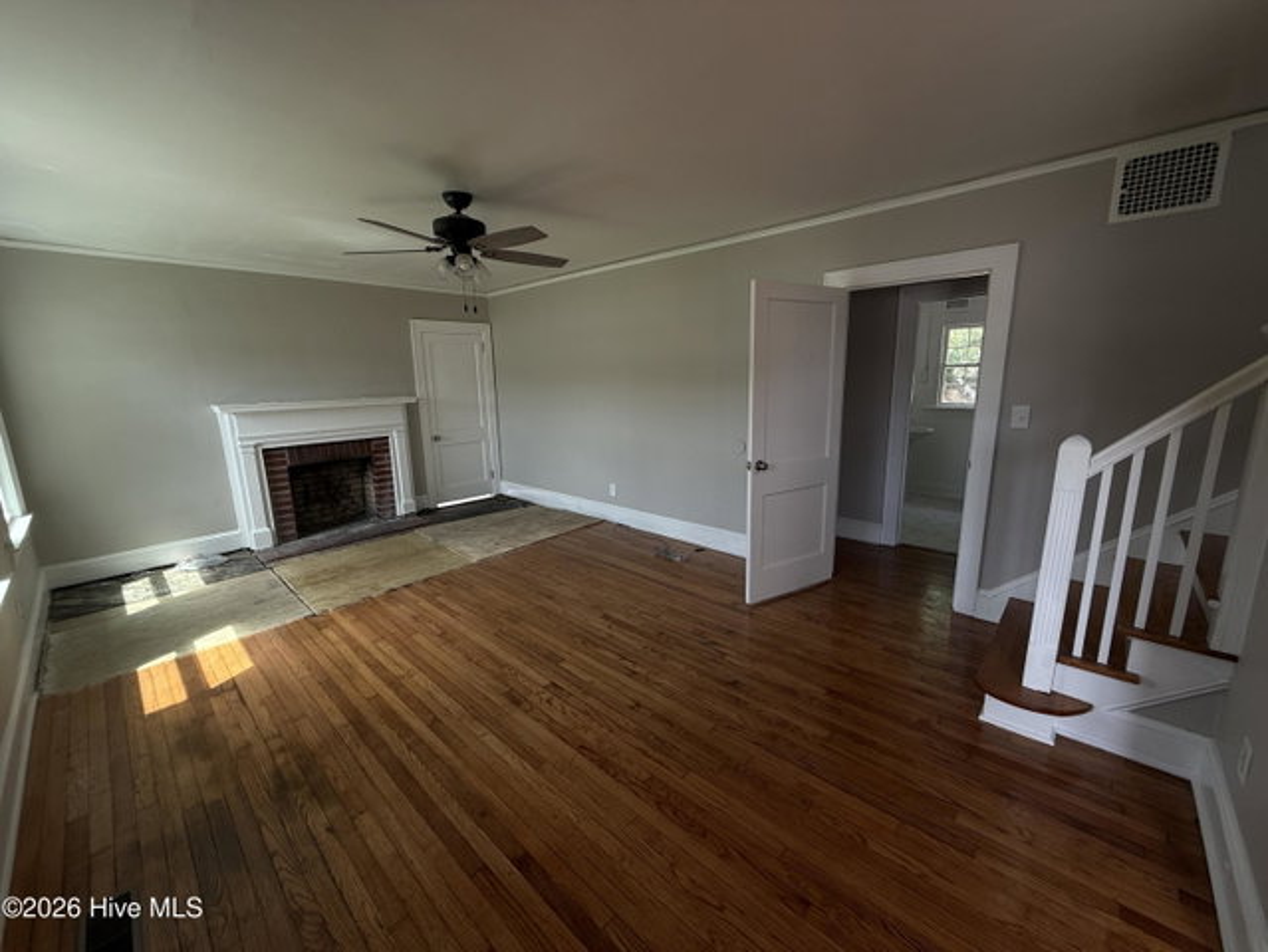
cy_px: 476
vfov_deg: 85.7
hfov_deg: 102.0
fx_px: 513
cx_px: 634
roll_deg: +1.2
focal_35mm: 14
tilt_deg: -11.3
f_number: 2.2
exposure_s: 1/112
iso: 50
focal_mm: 2.22
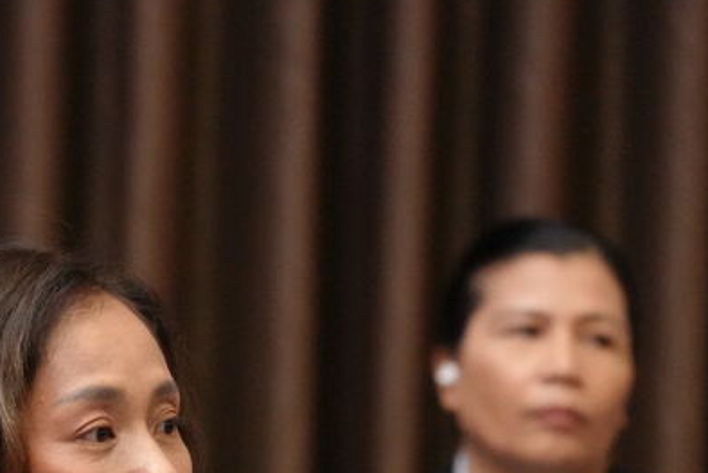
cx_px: 68
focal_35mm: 507
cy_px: 589
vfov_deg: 2.7
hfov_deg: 4.1
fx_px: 9974
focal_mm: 200
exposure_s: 1/200
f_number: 4.5
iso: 12800
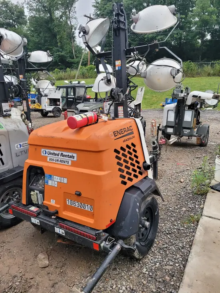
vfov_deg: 67.3
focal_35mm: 26
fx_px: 220
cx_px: 110
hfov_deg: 53.1
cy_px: 146
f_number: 1.8
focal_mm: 5.4
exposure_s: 1/120
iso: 250
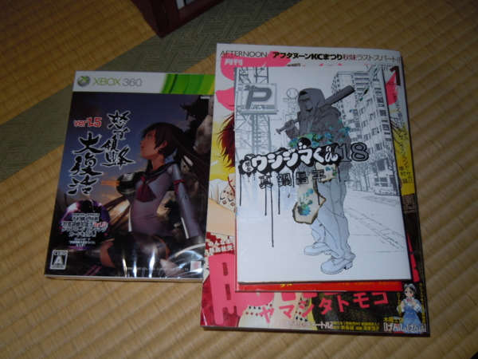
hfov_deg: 60.0
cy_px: 180
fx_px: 414
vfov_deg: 46.8
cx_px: 239
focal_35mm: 30
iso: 100
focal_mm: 5.4
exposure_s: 1/30
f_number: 3.5
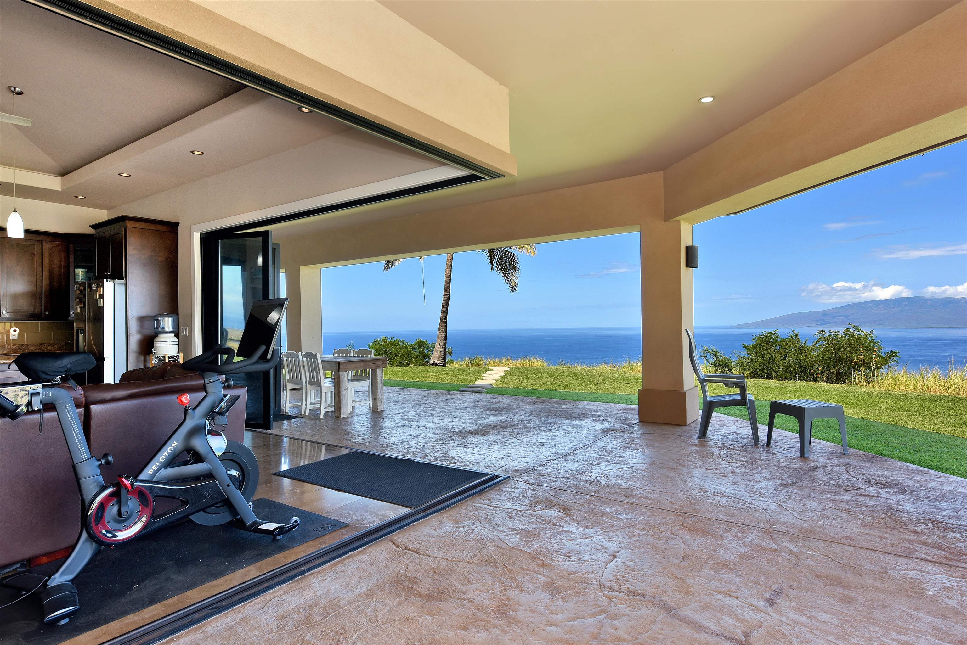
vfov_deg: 64.6
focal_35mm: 19
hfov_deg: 86.9
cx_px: 484
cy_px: 322
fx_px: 510
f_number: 16
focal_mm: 19
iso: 80
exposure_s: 1/60
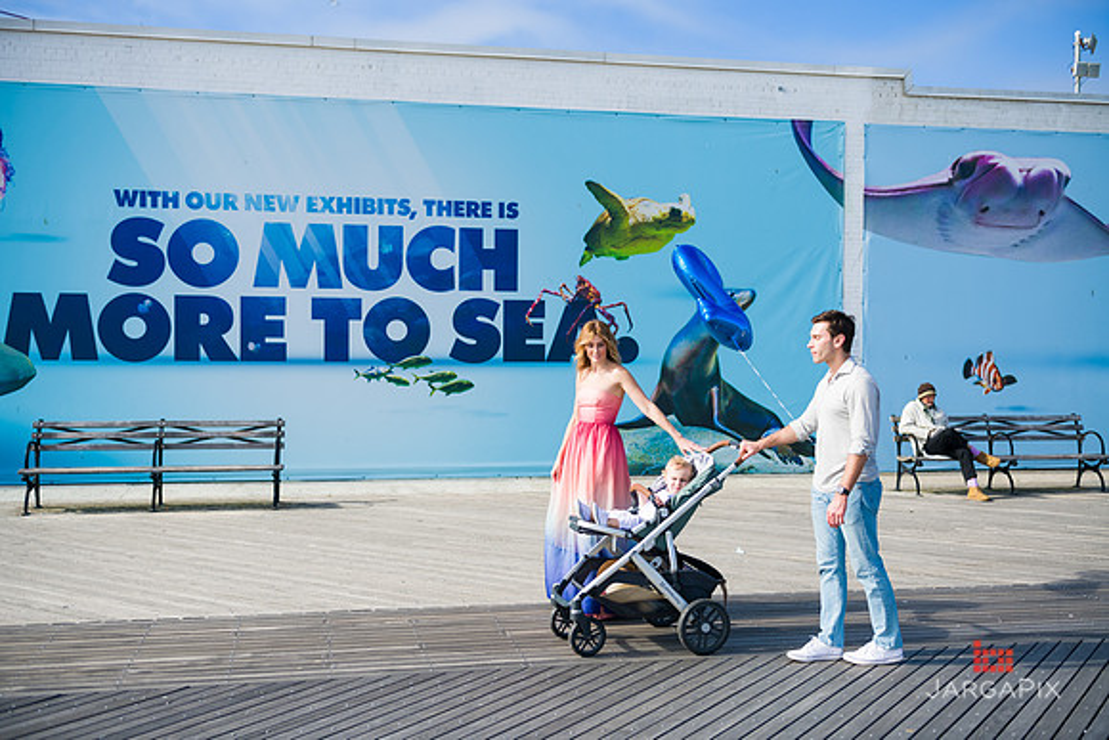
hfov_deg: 50.7
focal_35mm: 38
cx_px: 554
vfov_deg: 35.1
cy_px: 370
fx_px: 1171
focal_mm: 38
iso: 200
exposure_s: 1/2000
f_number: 5
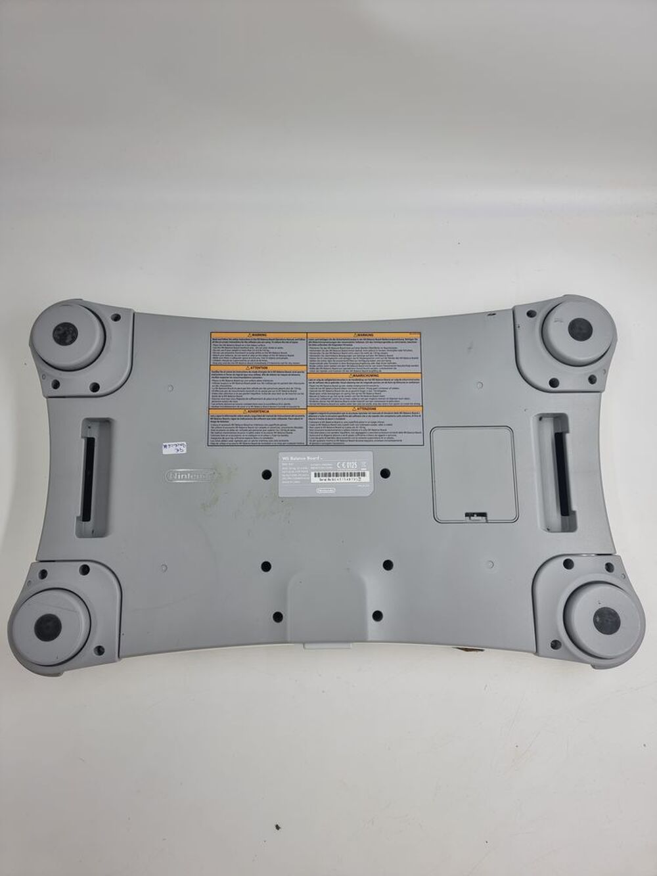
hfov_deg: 56.8
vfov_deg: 71.6
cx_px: 328
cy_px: 438
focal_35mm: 24
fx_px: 607
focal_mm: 6.7
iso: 50
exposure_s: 1/100
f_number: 1.8
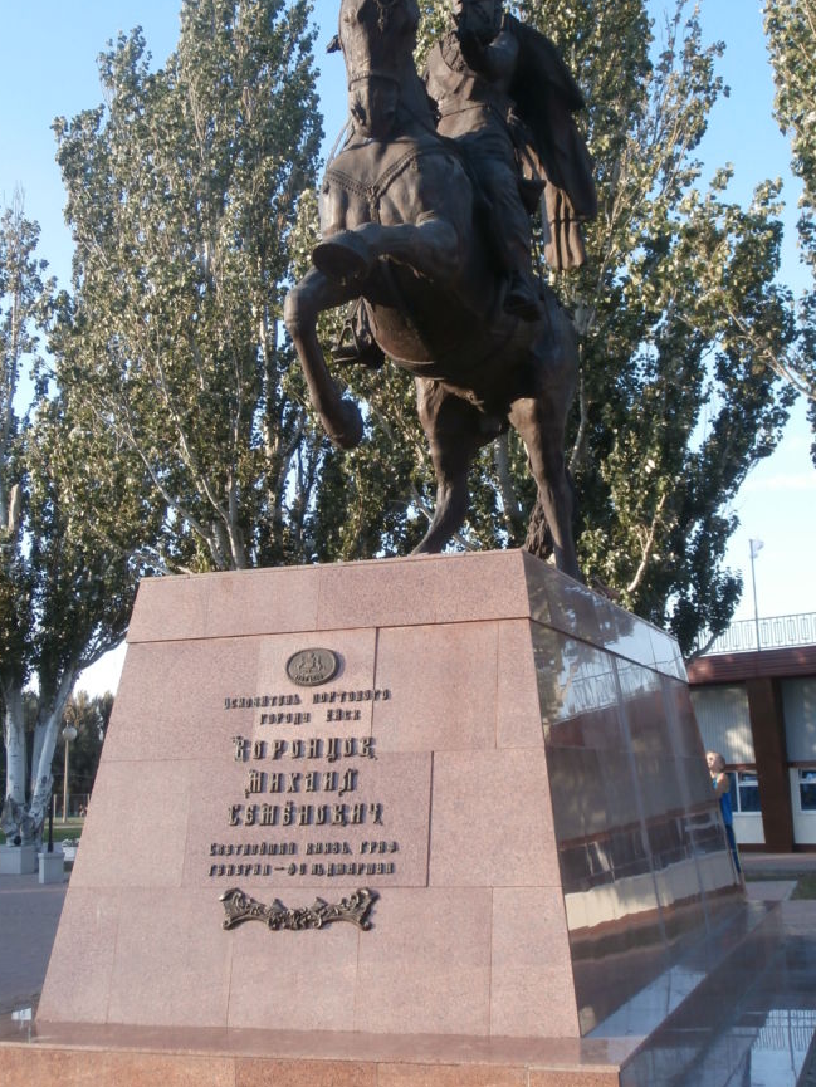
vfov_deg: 42.0
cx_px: 404
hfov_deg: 32.2
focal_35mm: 45
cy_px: 471
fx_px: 1414
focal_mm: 6.67
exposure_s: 1/125
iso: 100
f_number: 3.9
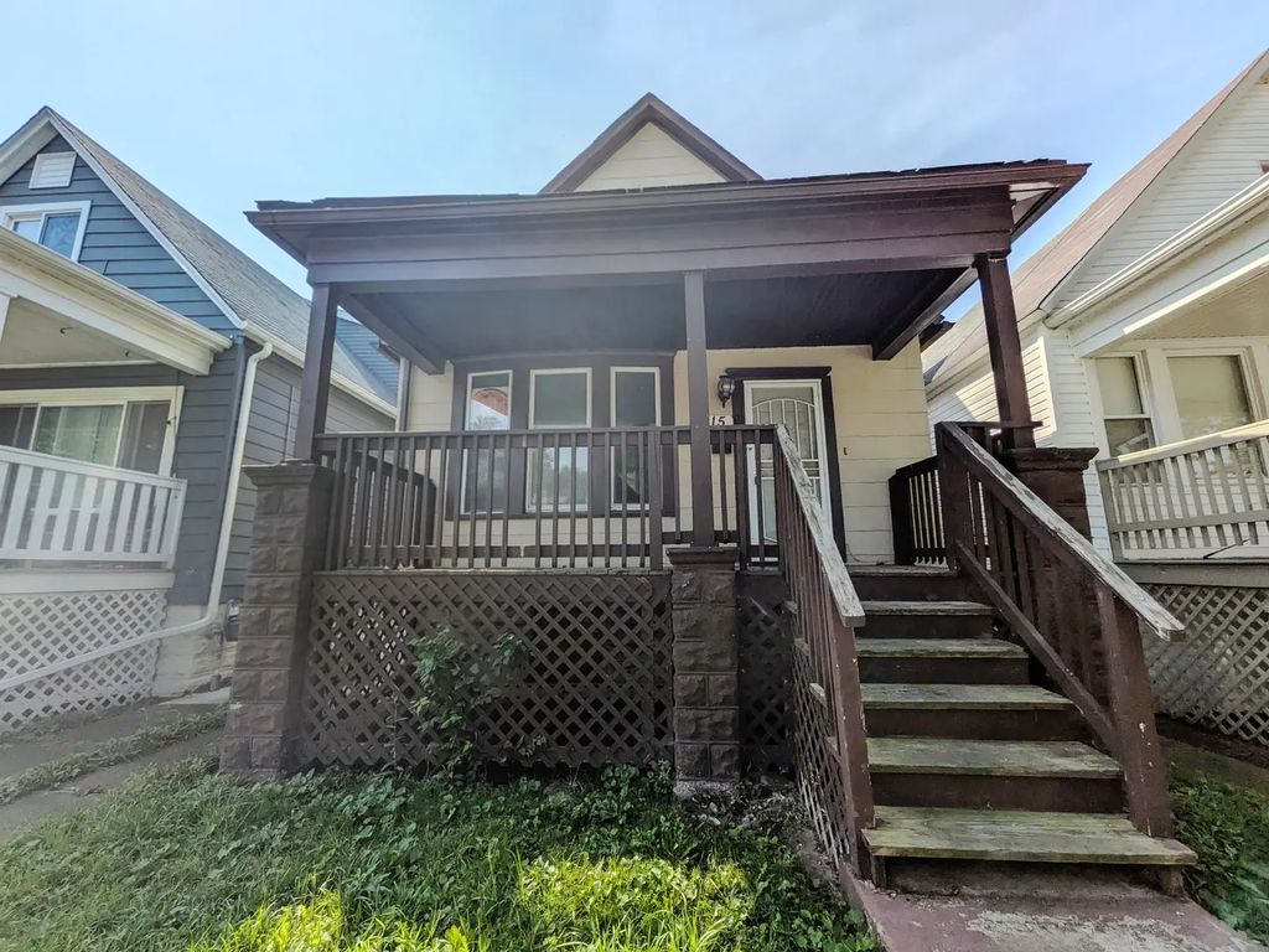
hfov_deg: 102.1
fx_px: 513
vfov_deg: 85.7
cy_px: 476
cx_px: 634
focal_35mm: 14
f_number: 2.2
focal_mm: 1.85
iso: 58
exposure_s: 1/5348
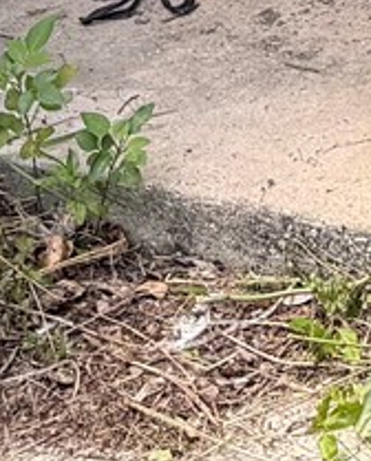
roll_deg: +1.1
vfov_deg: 9.2
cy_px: -790
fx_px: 2450
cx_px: 649
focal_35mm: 179
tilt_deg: -3.6
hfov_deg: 8.4
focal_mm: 6.76
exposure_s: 1/419
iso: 80
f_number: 1.78
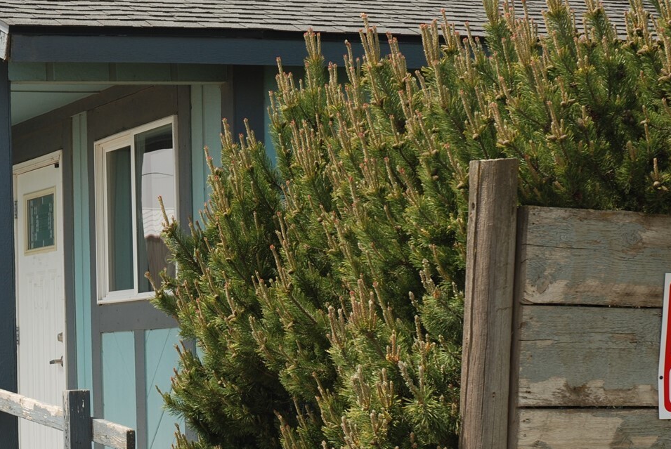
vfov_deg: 11.7
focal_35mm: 117
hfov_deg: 17.3
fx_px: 2183
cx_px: 87
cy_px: 300
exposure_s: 1/200
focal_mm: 44
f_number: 7.1
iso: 100
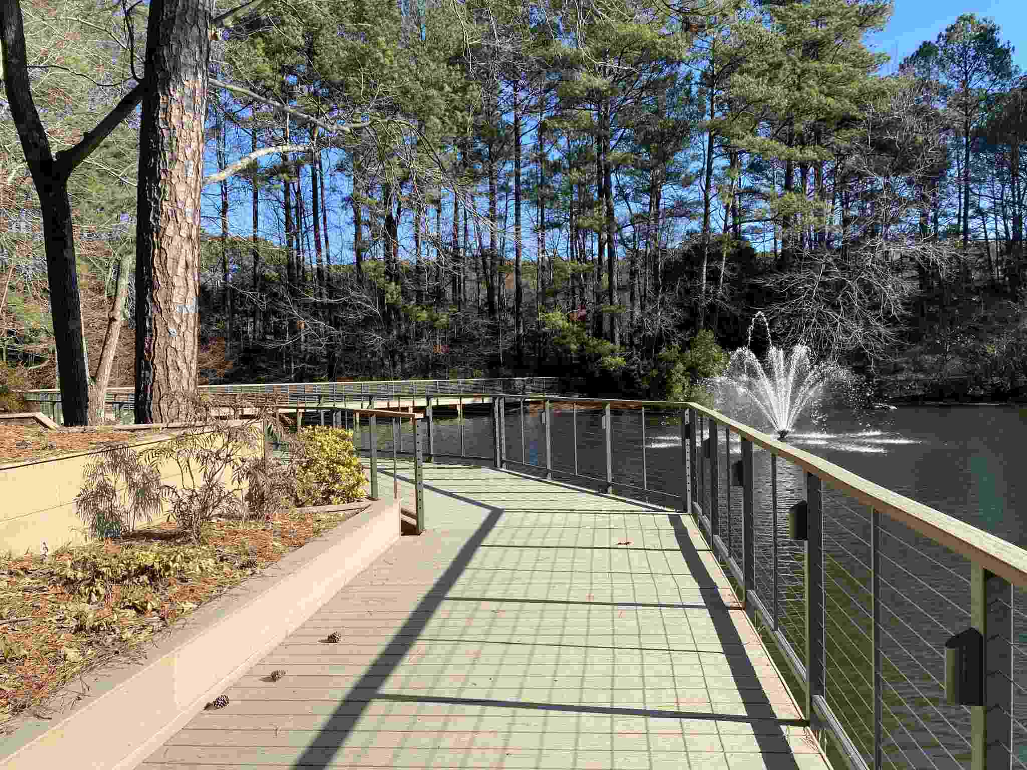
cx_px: 514
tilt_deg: -2.0
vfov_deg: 53.1
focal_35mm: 26
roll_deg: +1.8
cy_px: 385
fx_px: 771
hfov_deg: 67.3
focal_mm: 4.25
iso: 32
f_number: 1.8
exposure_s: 1/1412
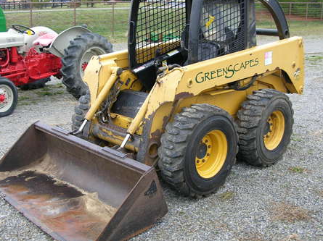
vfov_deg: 32.8
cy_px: 109
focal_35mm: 44
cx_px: 157
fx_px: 410
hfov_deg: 43.0
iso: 50
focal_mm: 6
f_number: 2.7
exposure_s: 1/21.4
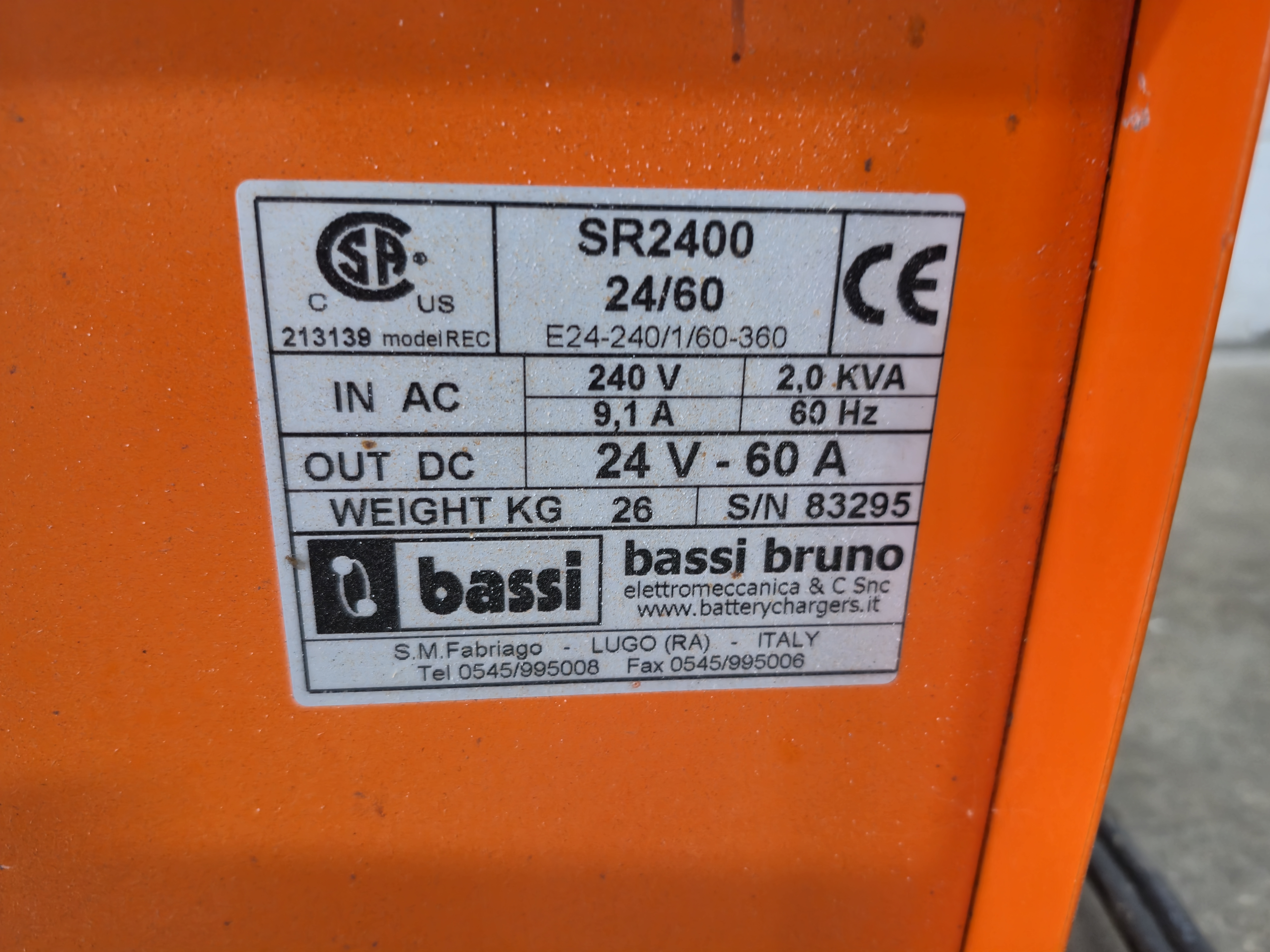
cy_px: 476
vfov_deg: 58.9
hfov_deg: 73.9
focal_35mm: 23
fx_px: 844
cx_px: 635
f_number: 1.8
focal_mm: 5.4
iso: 200
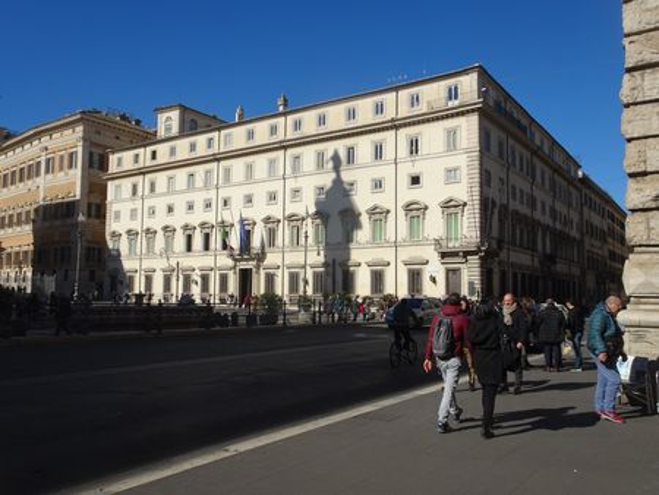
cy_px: 248
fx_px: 552
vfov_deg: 48.3
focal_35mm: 29
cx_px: 330
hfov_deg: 61.6
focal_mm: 4.92
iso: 80
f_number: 3.5
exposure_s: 1/1250
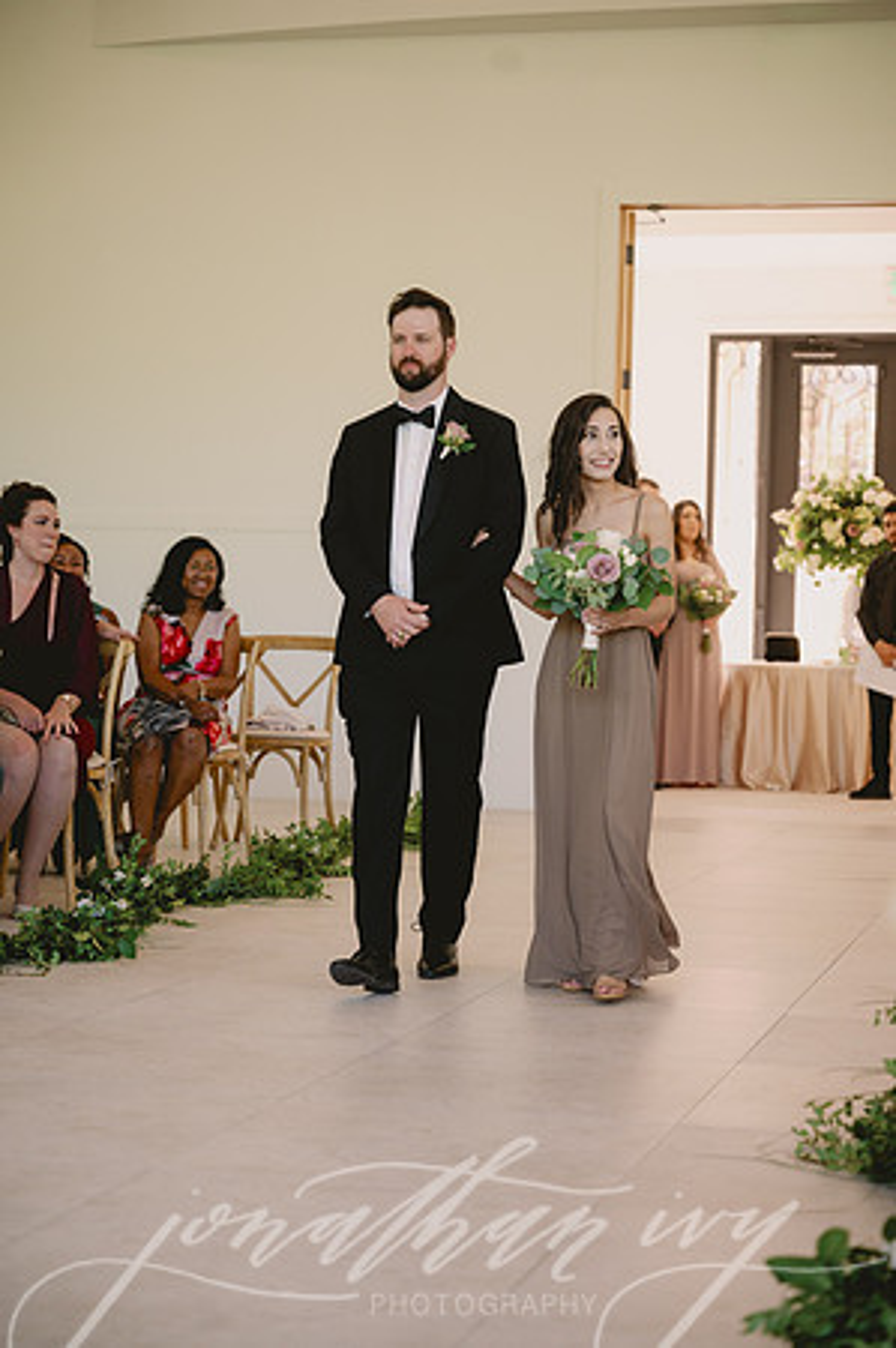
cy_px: 674
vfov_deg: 28.9
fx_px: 2619
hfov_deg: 19.4
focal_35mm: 70
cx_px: 448
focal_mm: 70
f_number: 2.8
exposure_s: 1/640
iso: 1250
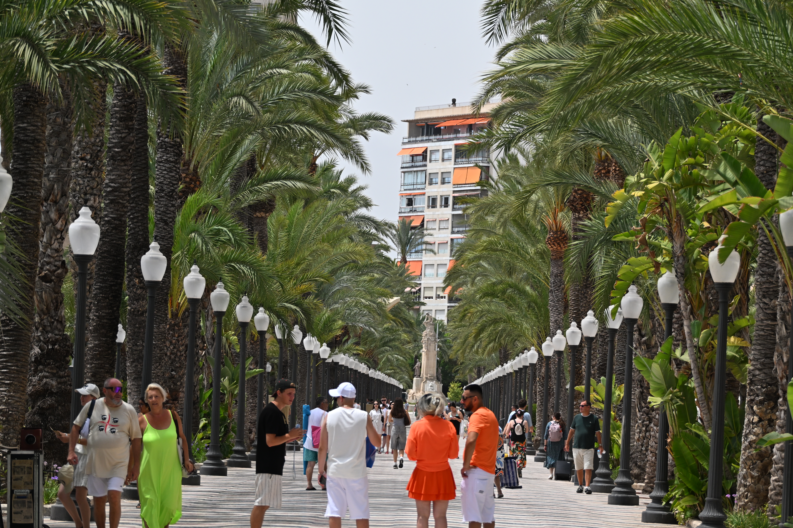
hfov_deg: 13.0
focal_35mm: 158
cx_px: 396
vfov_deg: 8.7
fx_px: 3469
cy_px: 264
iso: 280
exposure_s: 1/500
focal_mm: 105
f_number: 6.3
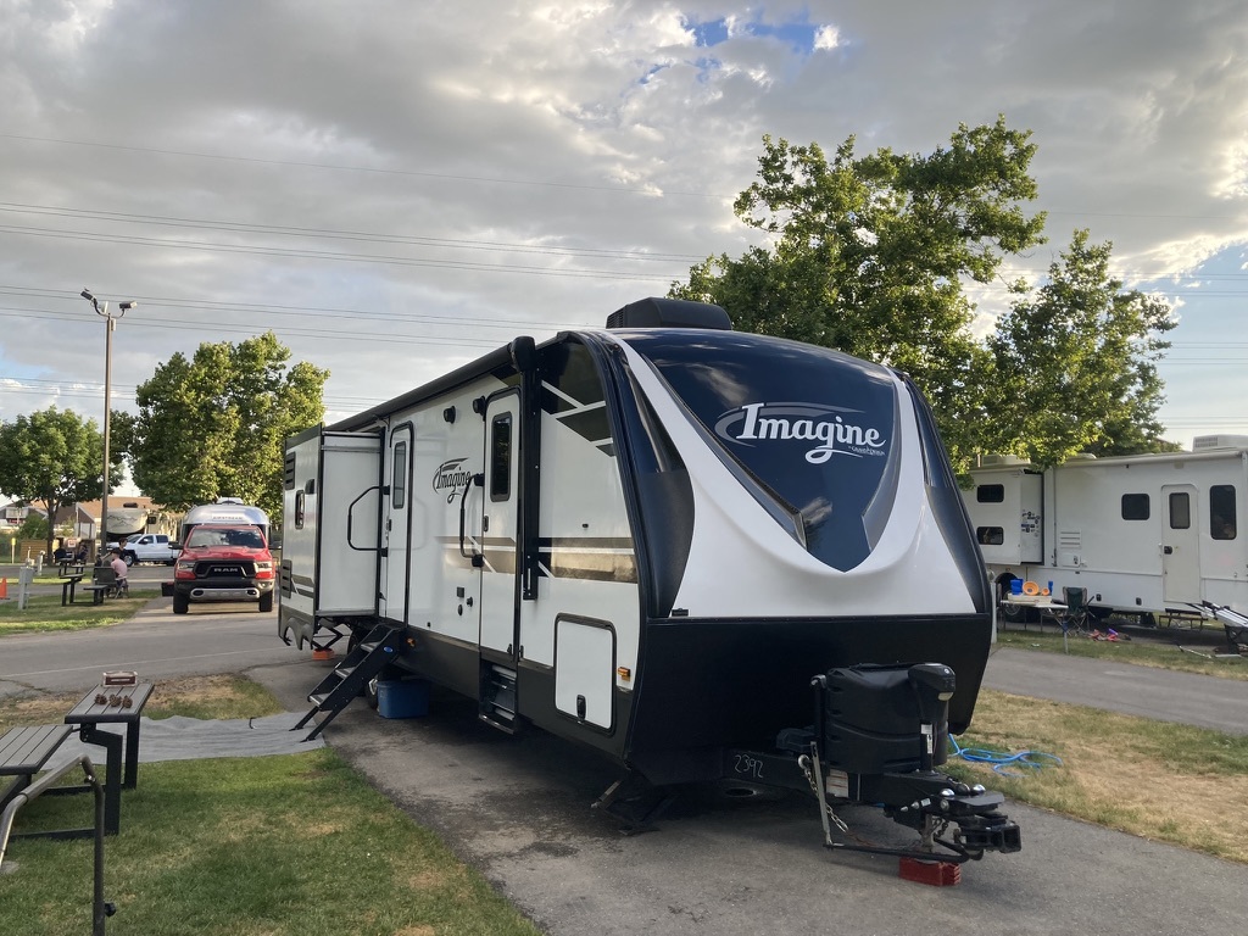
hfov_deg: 63.4
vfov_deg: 49.7
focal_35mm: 28
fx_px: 1009
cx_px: 624
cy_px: 468
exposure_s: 1/552
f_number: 1.8
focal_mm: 3.99
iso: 20
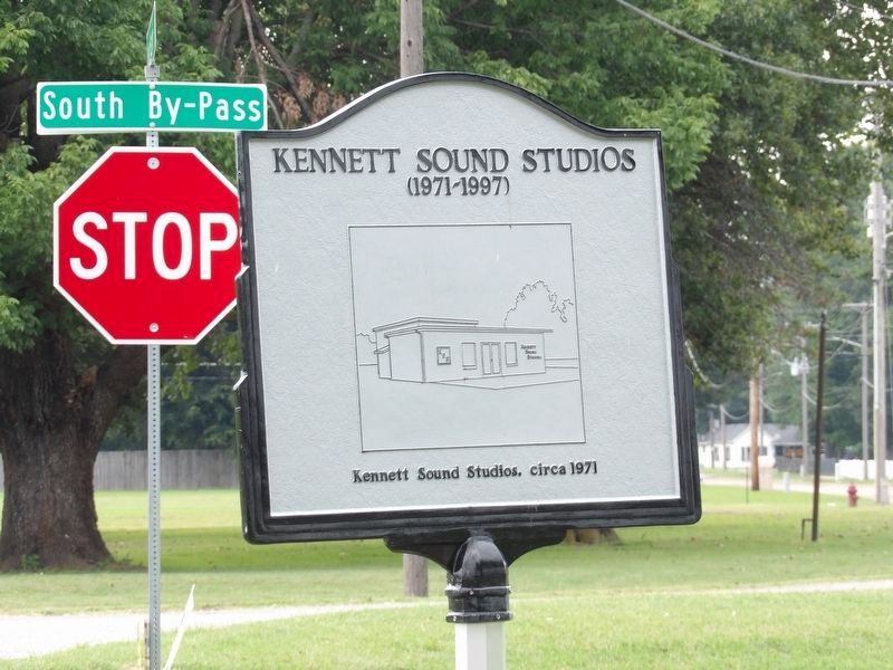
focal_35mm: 222
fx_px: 5727
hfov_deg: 8.9
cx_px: 446
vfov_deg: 6.7
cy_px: 335
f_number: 4.5
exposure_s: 1/88
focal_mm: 39.8
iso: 200
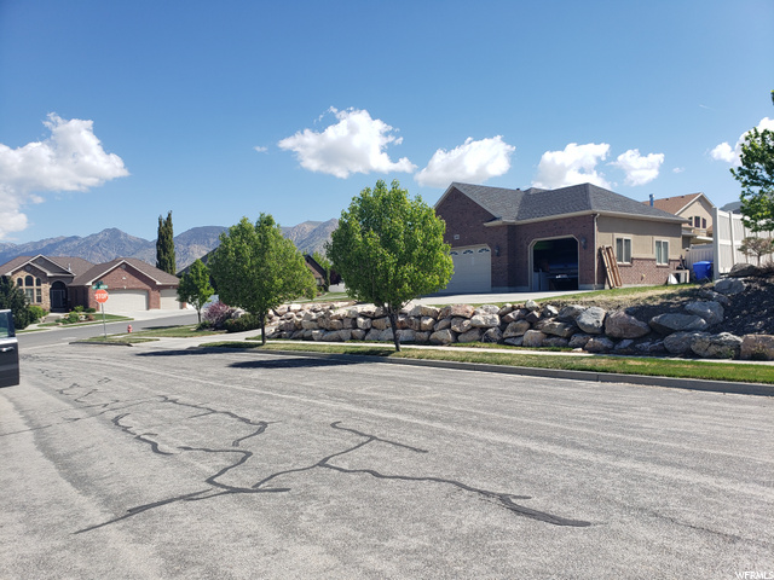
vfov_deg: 53.1
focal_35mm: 26
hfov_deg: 67.3
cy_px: 290
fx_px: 581
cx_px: 387
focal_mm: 4.3
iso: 50
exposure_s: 1/1209
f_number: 2.4
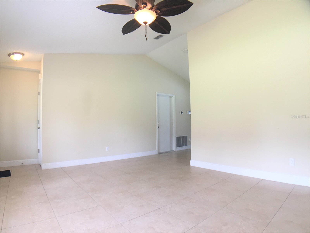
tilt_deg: +3.1
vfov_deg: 48.2
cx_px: 155
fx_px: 260
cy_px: 116
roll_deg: -0.5
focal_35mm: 29
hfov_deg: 61.7
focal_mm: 4.15
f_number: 2.2
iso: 32
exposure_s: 1/40
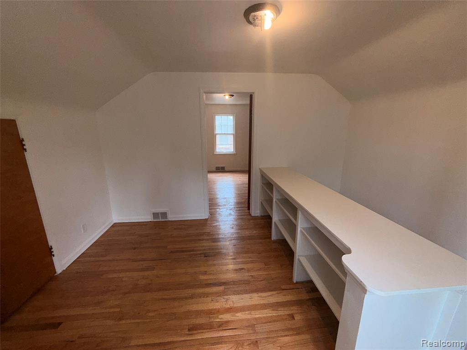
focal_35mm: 14
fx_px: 189
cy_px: 175
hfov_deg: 102.1
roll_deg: +0.0
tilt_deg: -12.8
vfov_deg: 85.7
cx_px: 234
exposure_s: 1/122
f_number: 2.2
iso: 40
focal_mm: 2.22
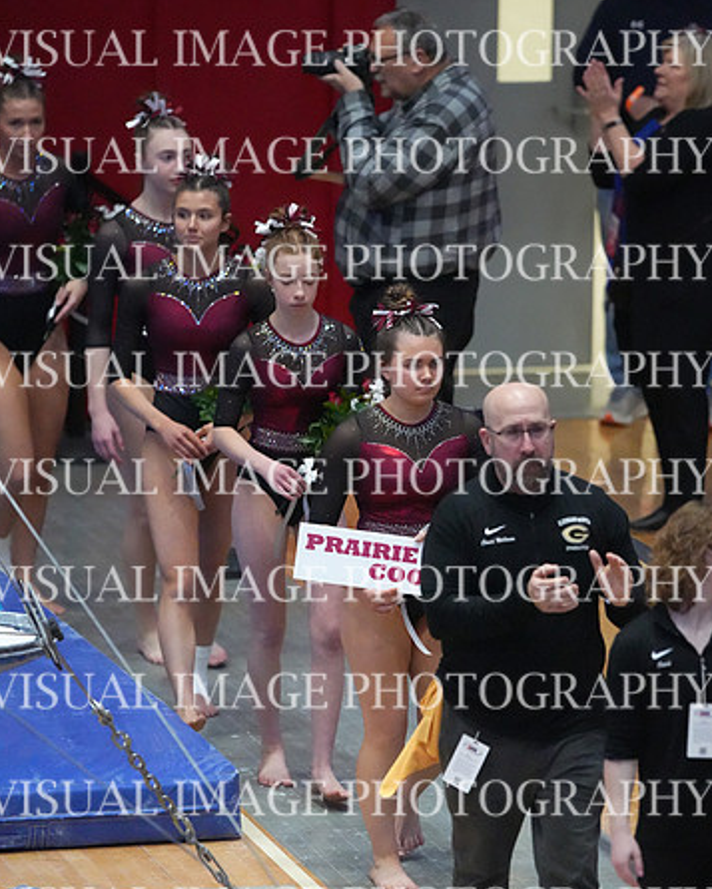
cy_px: 530
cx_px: 330
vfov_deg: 5.3
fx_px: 9637
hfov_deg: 4.2
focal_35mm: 366
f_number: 3.5
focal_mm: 300
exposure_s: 1/1600
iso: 20000
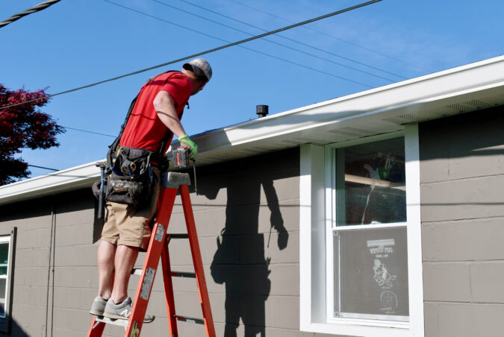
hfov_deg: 41.1
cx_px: 252
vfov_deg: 28.2
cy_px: 168
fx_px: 673
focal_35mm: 48
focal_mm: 32
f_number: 10
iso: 100
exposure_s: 1/400
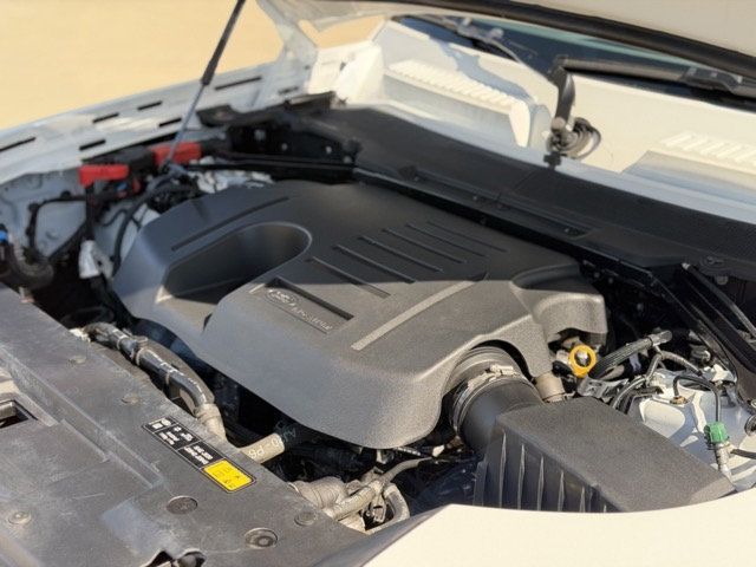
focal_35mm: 48
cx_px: 378
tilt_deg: -21.5
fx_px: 1048
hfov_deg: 39.7
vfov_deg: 30.3
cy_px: 284
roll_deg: -3.8
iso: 100
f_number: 1.78
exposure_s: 1/469
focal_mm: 6.76
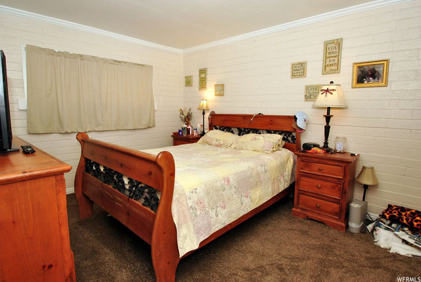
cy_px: 141
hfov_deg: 89.9
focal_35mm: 18
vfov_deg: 67.6
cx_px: 210
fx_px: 211
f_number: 4.5
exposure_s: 1/125
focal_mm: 12
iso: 200
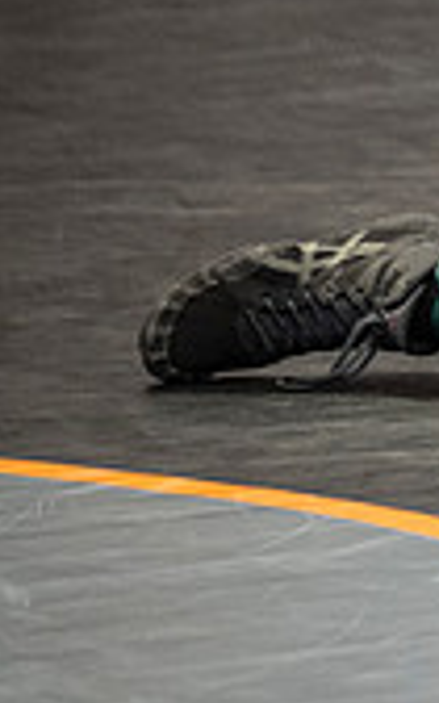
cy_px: 188
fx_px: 17018
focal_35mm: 889
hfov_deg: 1.5
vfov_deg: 2.4
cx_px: 1379
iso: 3200
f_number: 2.8
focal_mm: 200
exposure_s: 1/1000
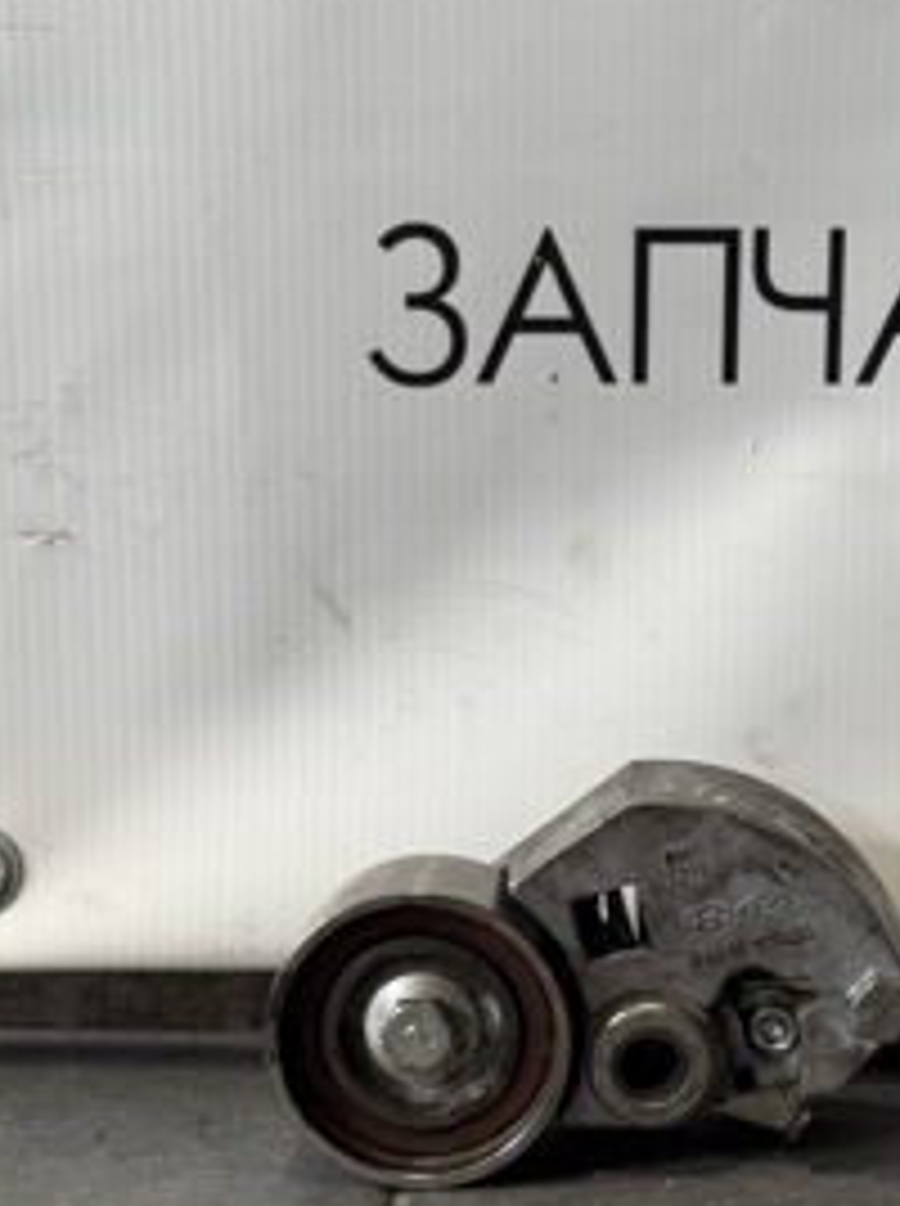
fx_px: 2991
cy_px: 832
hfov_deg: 17.1
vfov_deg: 22.7
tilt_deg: -13.0
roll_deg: -1.2
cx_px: 610
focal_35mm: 86
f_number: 1.78
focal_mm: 6.76
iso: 125
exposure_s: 1/100
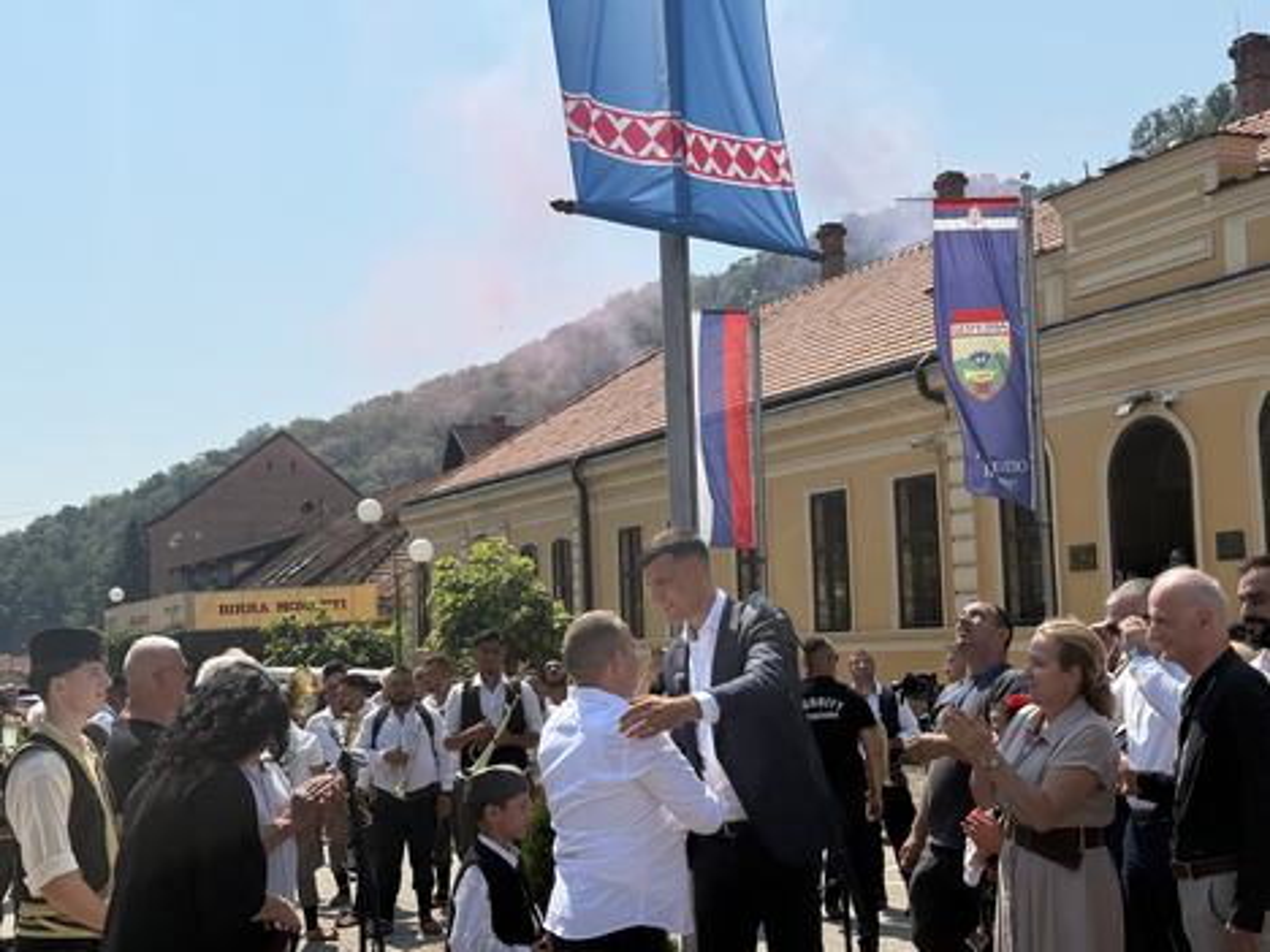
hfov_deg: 39.7
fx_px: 1761
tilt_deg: +5.5
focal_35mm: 48
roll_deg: +1.3
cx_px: 635
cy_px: 476
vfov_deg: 30.3
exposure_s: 1/8772
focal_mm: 6.76
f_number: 1.78
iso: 64
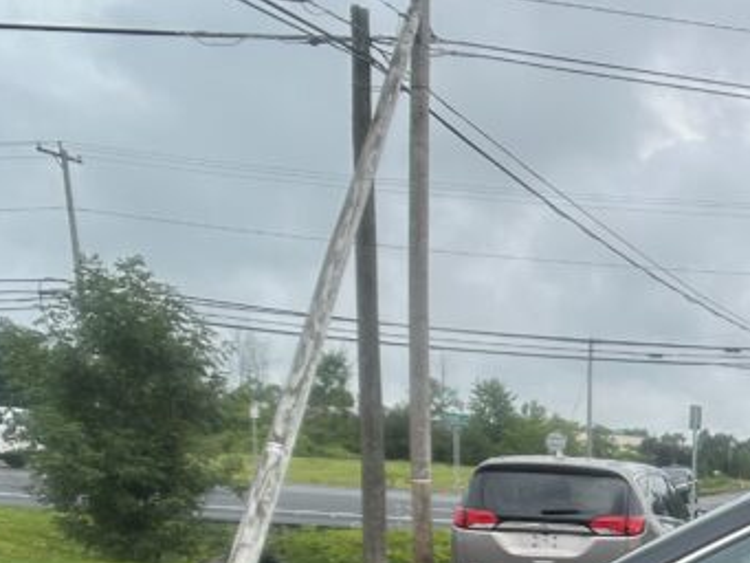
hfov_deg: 22.8
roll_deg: -2.6
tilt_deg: -9.0
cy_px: 664
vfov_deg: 18.0
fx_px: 1691
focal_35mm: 78
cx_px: 926
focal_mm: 5.7
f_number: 1.5
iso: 50
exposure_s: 1/2404
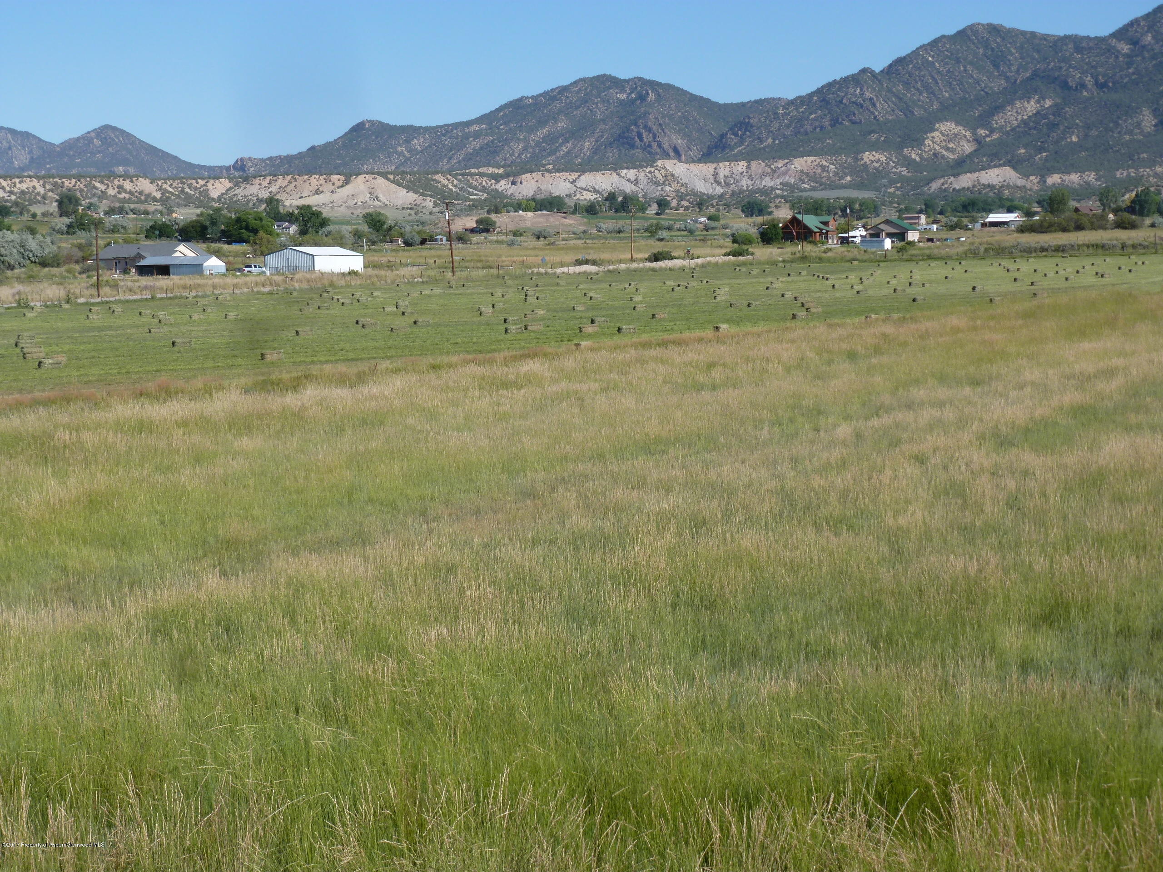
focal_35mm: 61
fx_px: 2049
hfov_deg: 31.7
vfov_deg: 24.0
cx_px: 582
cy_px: 436
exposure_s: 1/500
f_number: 5
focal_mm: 10.9
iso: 100
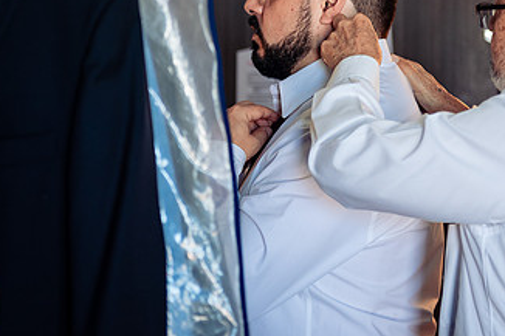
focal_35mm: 115
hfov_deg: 17.7
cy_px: 55
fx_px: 1612
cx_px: 352
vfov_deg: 11.8
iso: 800
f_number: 4.5
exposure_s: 1/100
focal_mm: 62
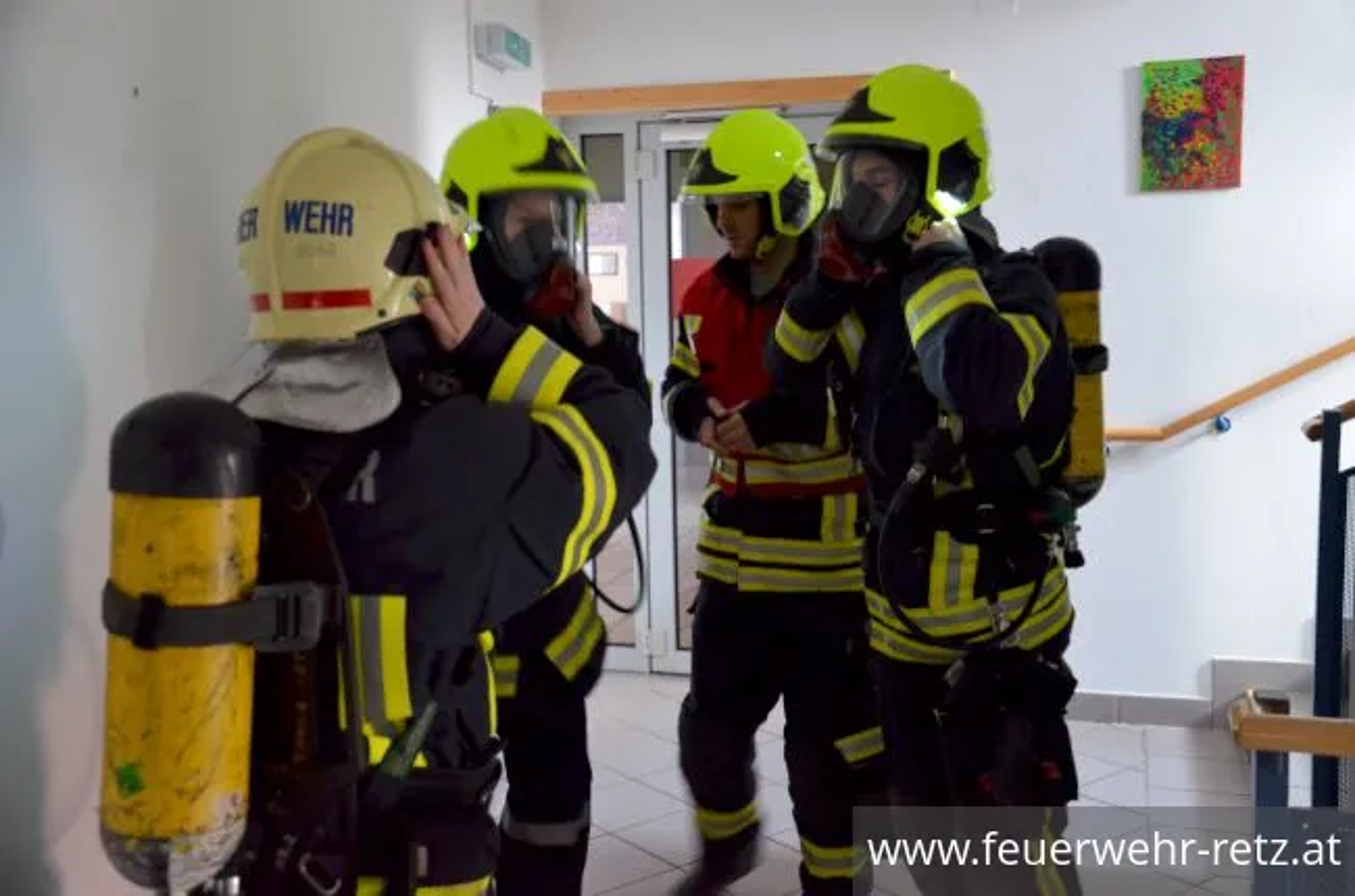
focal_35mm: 39
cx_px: 678
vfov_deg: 34.0
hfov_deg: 49.7
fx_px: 1464
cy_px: 448
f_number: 4
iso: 3200
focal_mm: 26
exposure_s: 1/30
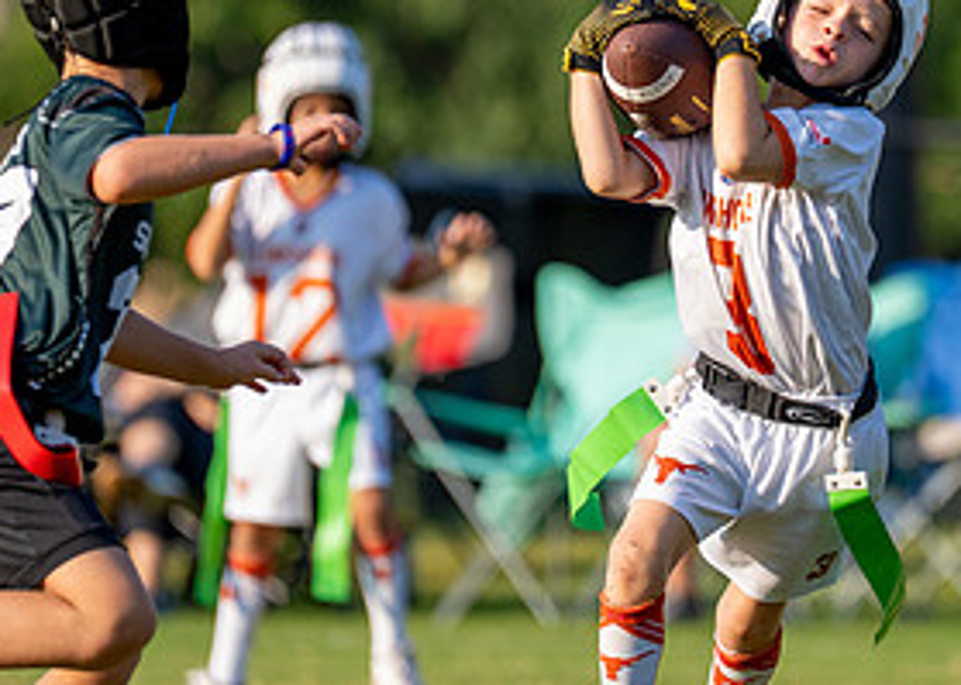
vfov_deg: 2.6
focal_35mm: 544
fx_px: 14840
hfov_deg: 3.7
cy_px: 166
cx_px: 865
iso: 250
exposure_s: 1/2000
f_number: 2.8
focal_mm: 200
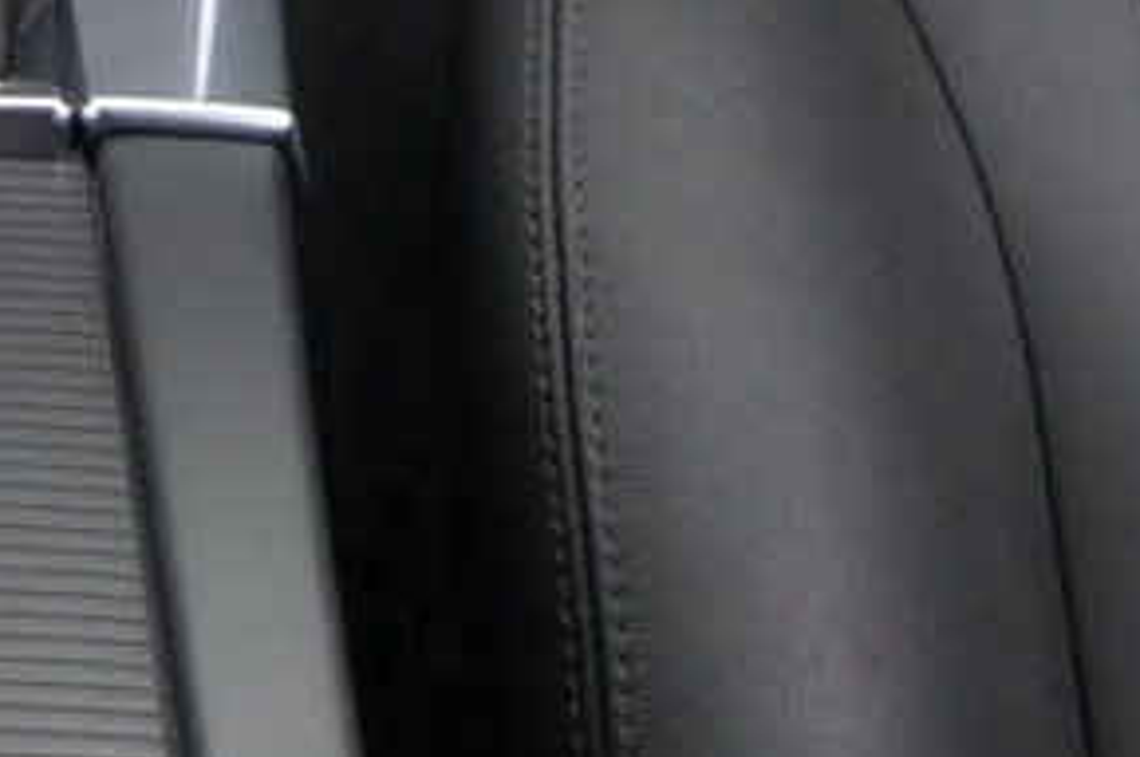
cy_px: -1159
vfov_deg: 7.2
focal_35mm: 177
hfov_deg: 11.4
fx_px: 5592
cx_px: -288
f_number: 4
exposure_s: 1/30
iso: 2800
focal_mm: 21
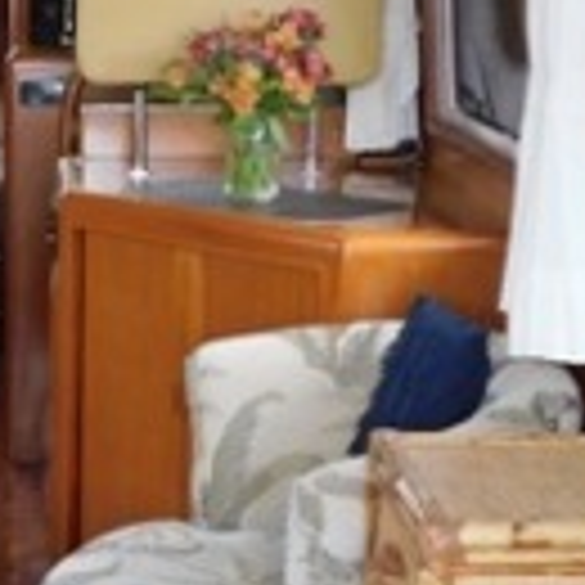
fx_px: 1797
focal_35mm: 94
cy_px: 369
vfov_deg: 18.5
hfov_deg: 18.1
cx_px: 9
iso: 200
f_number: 3
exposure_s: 1/30
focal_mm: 4
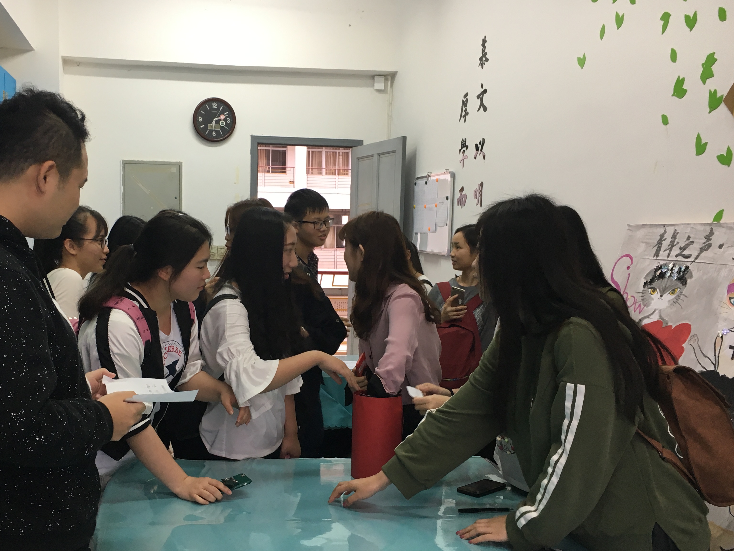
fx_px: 806
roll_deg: -0.9
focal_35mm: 38
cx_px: 283
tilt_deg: -6.0
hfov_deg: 48.6
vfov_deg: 37.7
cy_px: 314
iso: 80
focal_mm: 4.15
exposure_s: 1/33
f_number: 2.2
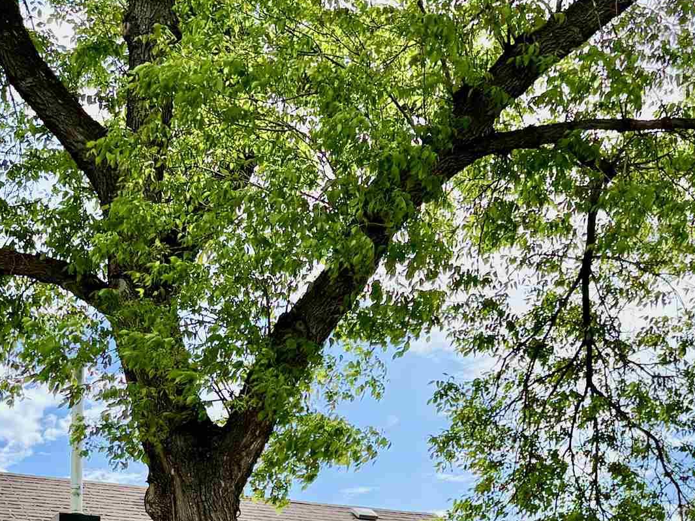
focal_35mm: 75
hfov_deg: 25.8
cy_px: 640
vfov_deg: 18.5
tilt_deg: +7.3
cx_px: 474
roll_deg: +1.3
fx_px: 1506
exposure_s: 1/2538
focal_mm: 5.96
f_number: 1.6
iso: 64
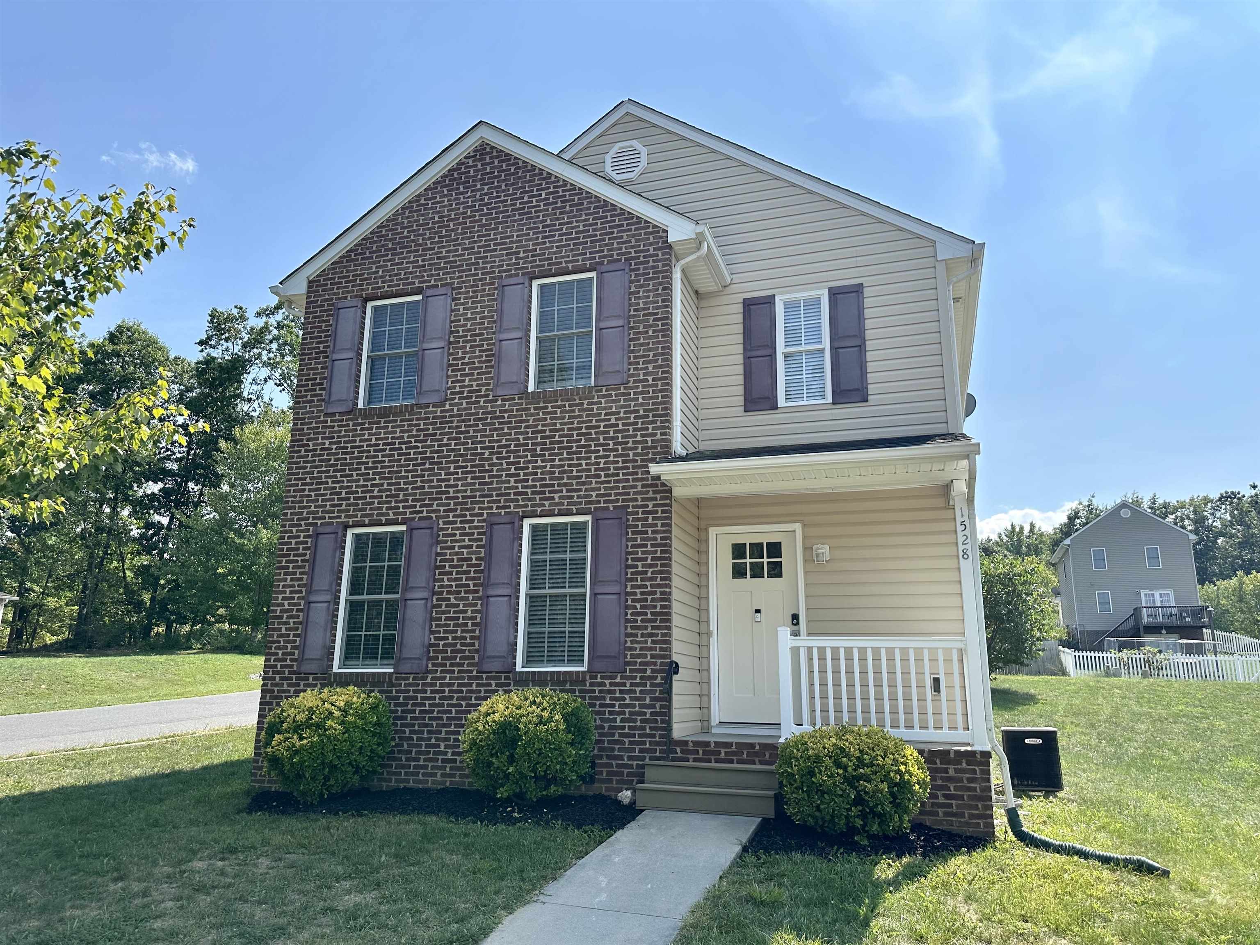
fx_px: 874
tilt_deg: +14.5
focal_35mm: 24
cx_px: 630
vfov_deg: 56.8
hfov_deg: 71.6
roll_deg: -1.0
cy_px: 472
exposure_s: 1/3597
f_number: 1.78
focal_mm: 6.86
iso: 80
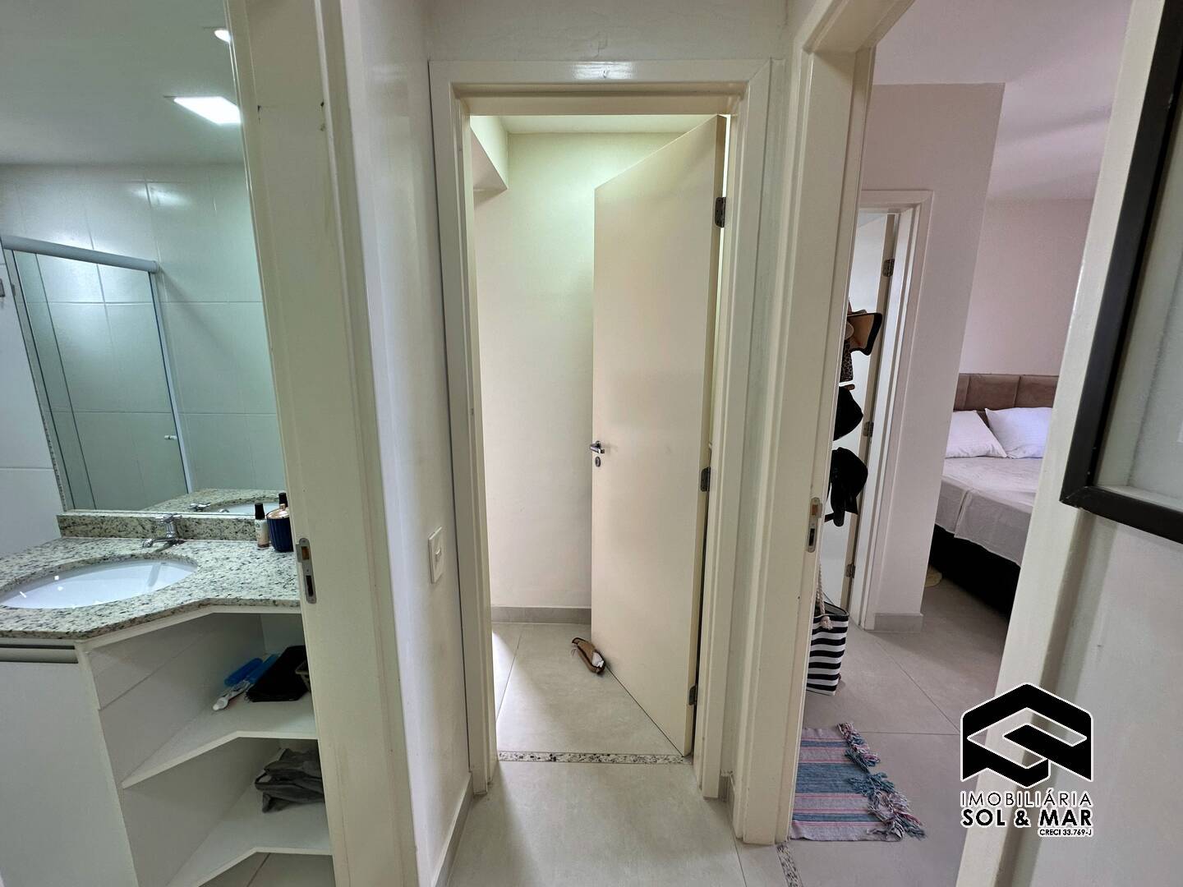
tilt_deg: -11.6
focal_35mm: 14
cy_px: 444
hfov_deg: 102.1
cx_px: 592
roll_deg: -0.5
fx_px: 478
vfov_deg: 85.7
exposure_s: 1/120
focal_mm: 2.22
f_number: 2.2
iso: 80
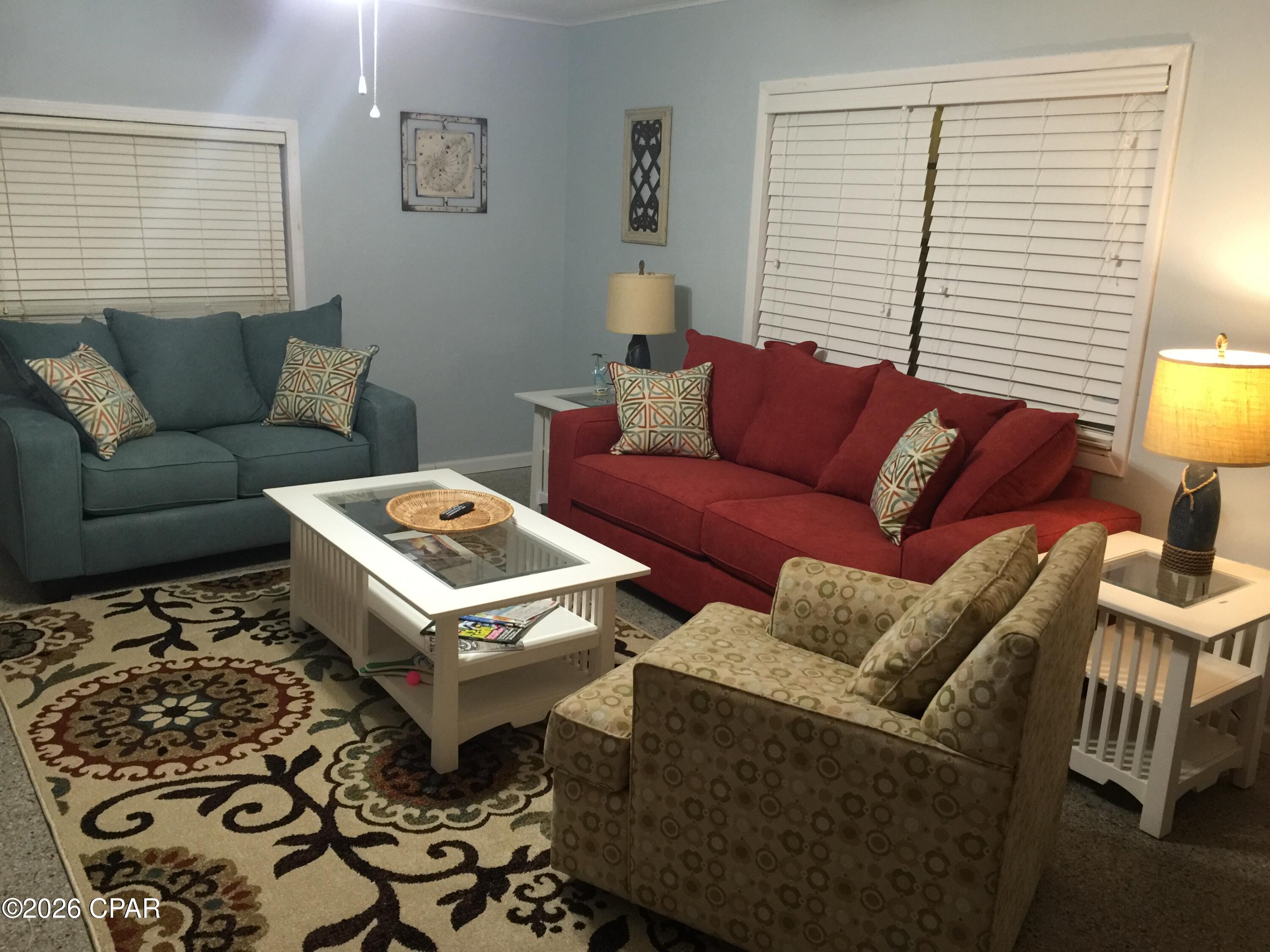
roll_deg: -2.8
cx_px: 635
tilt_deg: -15.0
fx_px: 1064
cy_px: 476
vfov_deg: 48.2
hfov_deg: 61.7
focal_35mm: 29
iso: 100
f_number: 2.2
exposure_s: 1/15
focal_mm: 4.15
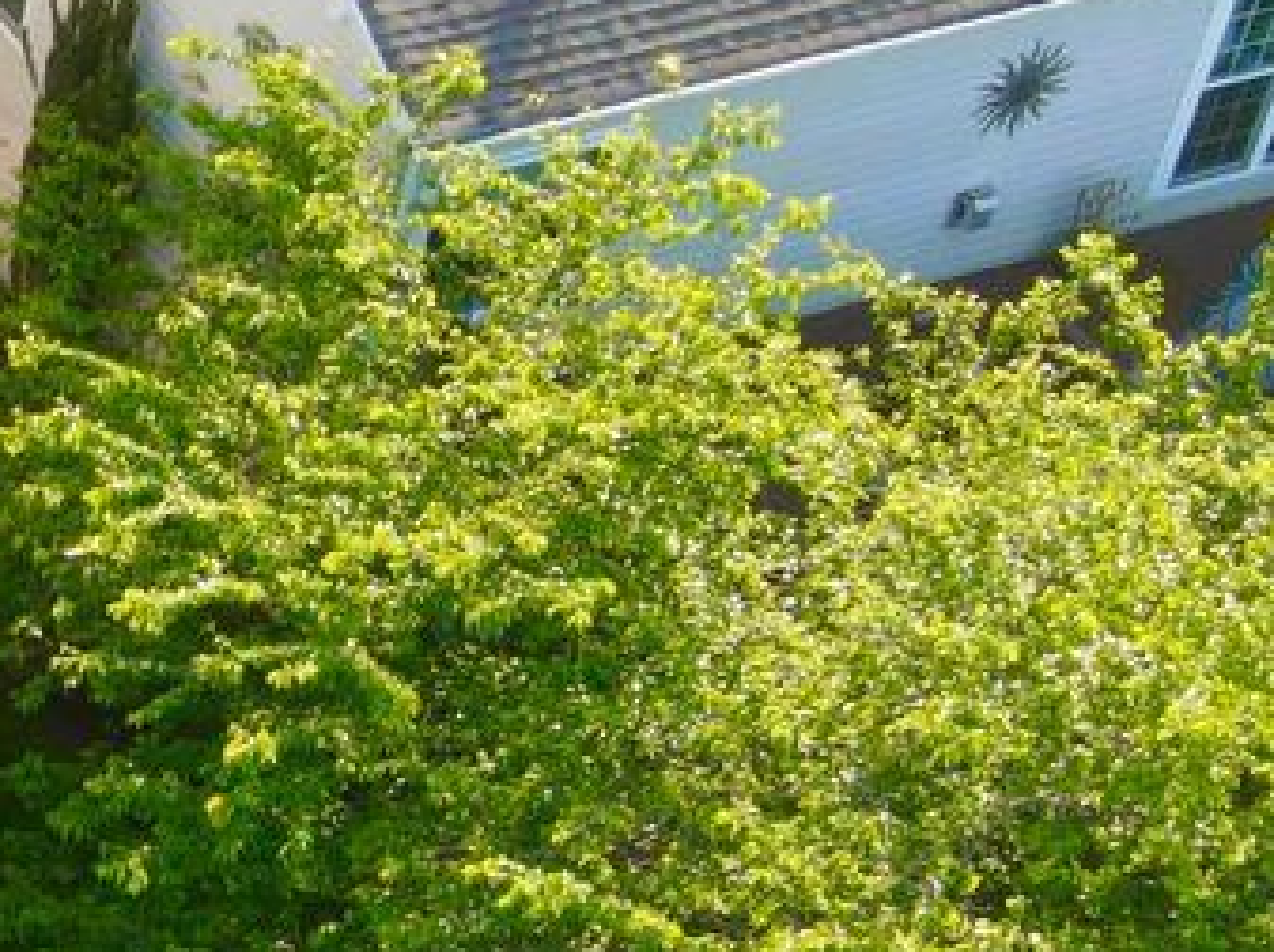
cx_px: -1255
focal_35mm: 146
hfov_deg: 12.1
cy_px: 672
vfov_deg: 10.1
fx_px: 5368
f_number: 2.8
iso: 100
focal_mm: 4.5
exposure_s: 1/100
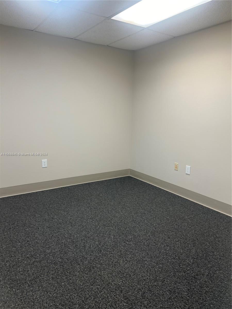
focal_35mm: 26
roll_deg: +1.4
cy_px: 154
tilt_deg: -6.2
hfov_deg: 53.1
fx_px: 232
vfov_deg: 67.3
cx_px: 116
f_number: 1.5
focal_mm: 5.7
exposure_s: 1/120
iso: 64
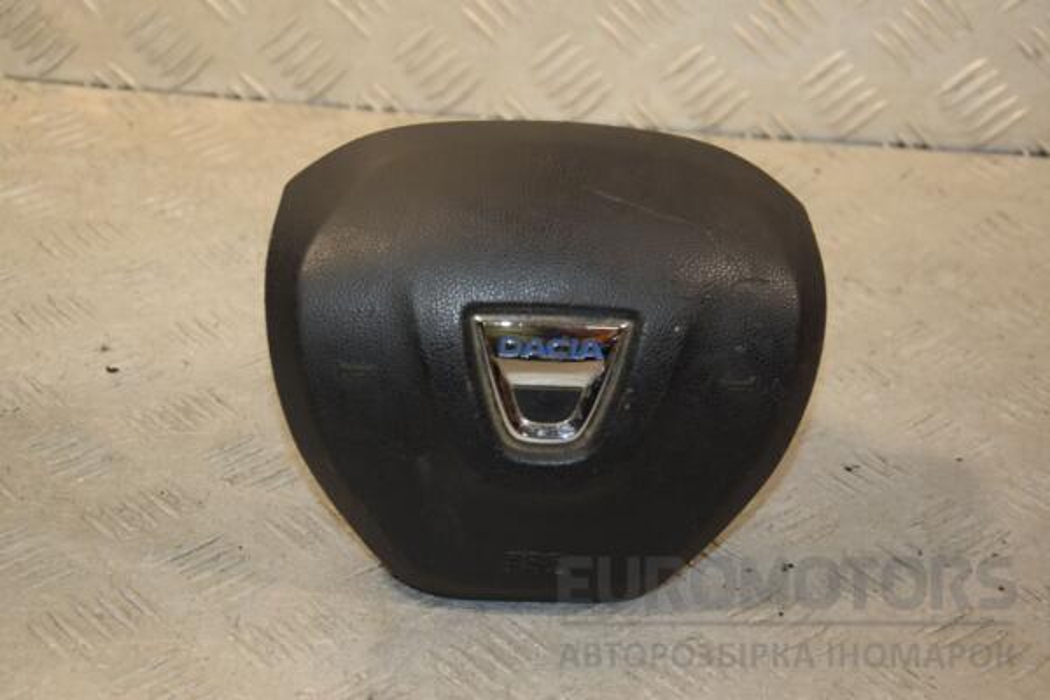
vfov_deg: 17.5
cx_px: 525
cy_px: 350
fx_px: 2275
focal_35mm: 78
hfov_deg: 26.0
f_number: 5.6
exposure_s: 1/200
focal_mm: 52
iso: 800
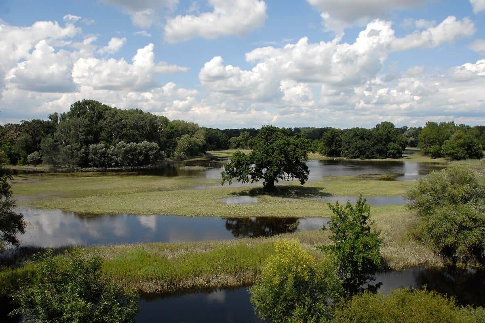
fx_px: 364
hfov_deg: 67.4
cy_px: 162
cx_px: 242
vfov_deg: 47.9
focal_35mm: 27
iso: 200
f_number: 9
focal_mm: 18
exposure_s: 1/500
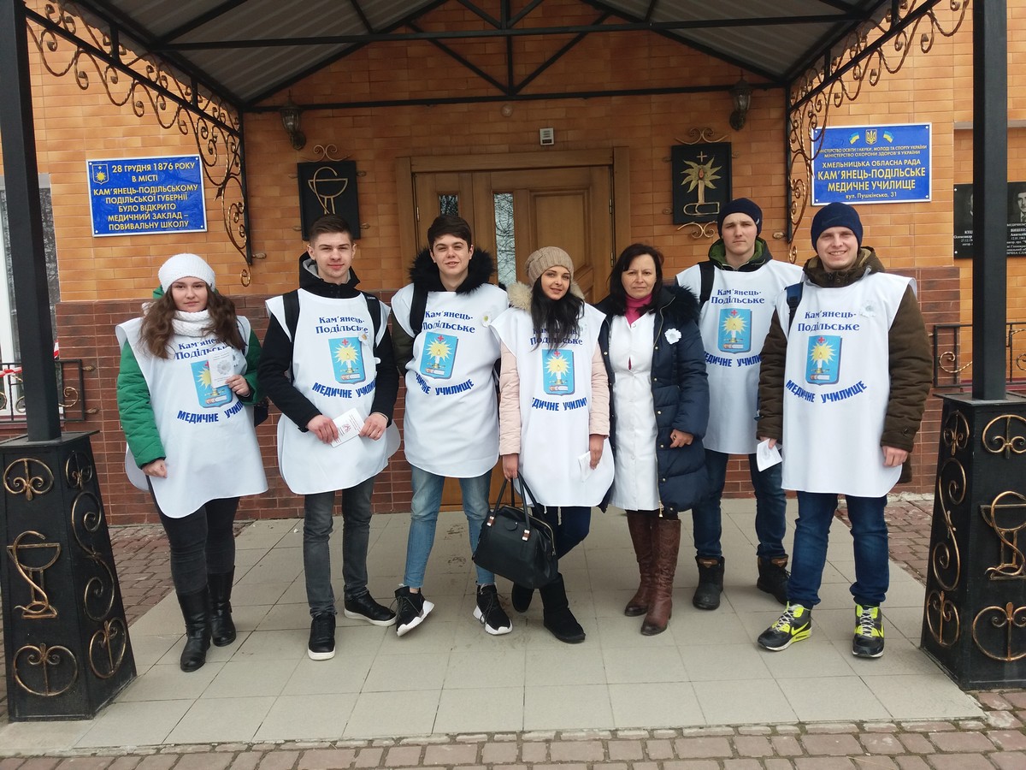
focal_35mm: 28
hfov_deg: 63.4
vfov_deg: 49.7
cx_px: 513
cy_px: 385
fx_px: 830
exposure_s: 1/564
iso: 64
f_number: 1.9
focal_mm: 3.7
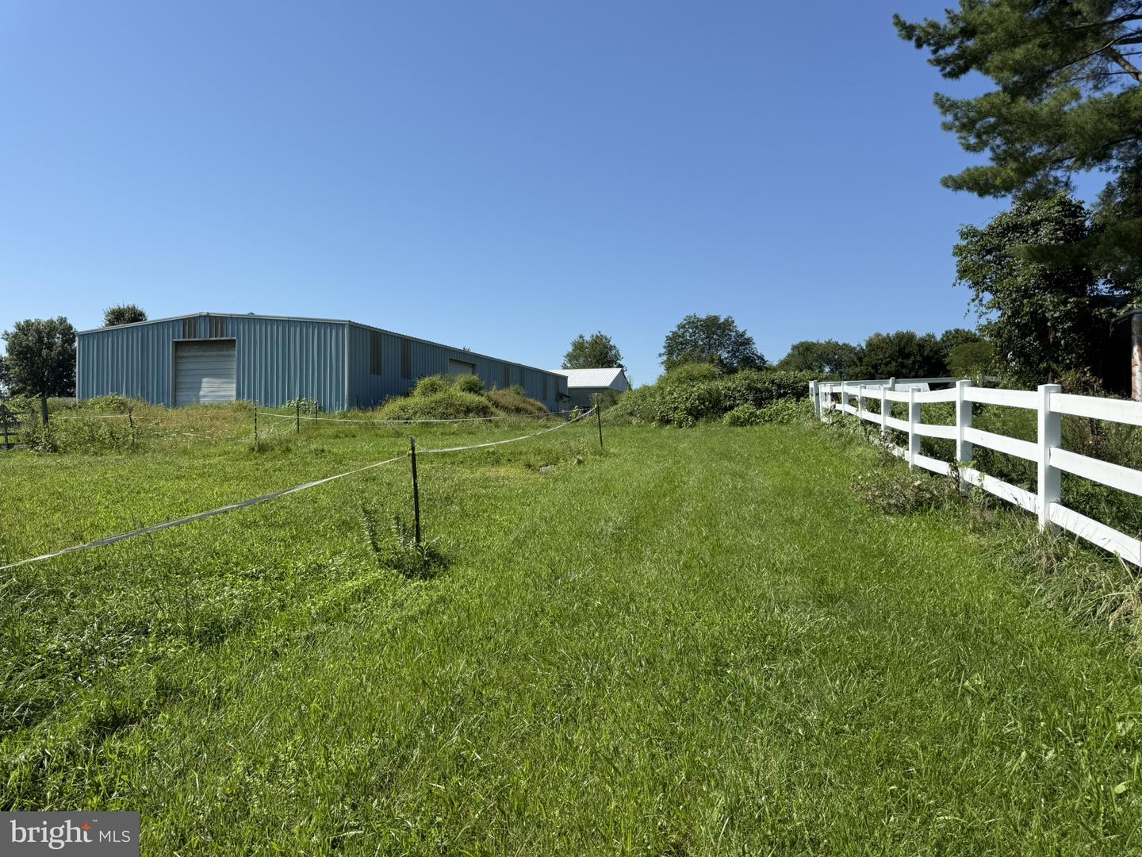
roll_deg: -0.9
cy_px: 428
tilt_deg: +1.8
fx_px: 792
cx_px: 571
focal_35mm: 24
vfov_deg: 56.8
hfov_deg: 71.6
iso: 80
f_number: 1.78
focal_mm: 6.76
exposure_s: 1/4673
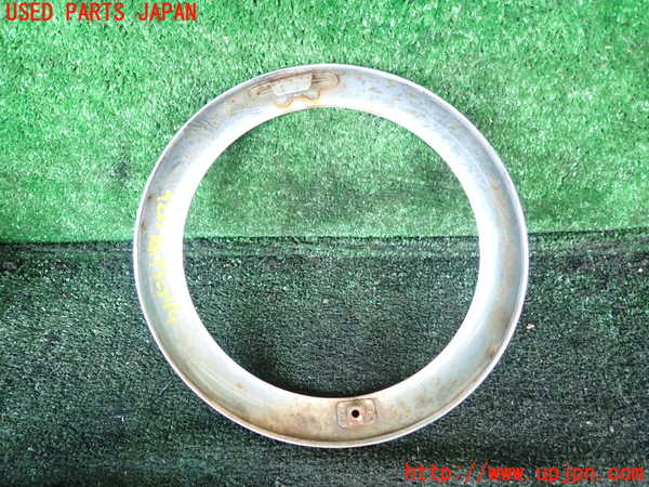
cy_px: 244
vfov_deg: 54.9
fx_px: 469
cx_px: 324
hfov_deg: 69.4
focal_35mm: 25
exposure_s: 1/50
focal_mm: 4.5
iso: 200
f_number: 2
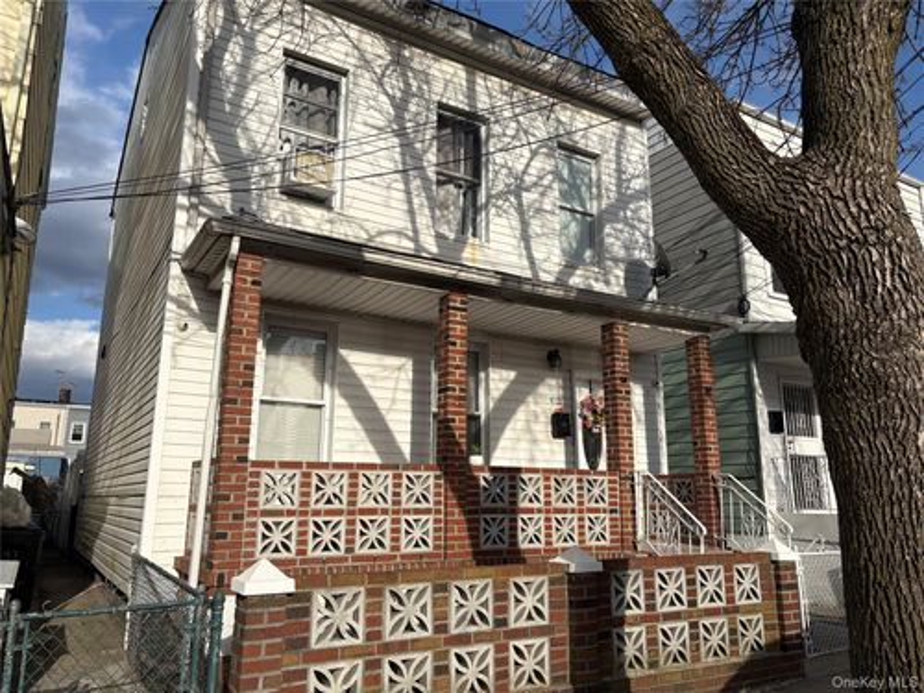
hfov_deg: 67.3
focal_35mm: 26
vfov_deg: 53.1
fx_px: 694
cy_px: 346
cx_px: 462
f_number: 1.6
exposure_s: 1/3623
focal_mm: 5.96
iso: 50
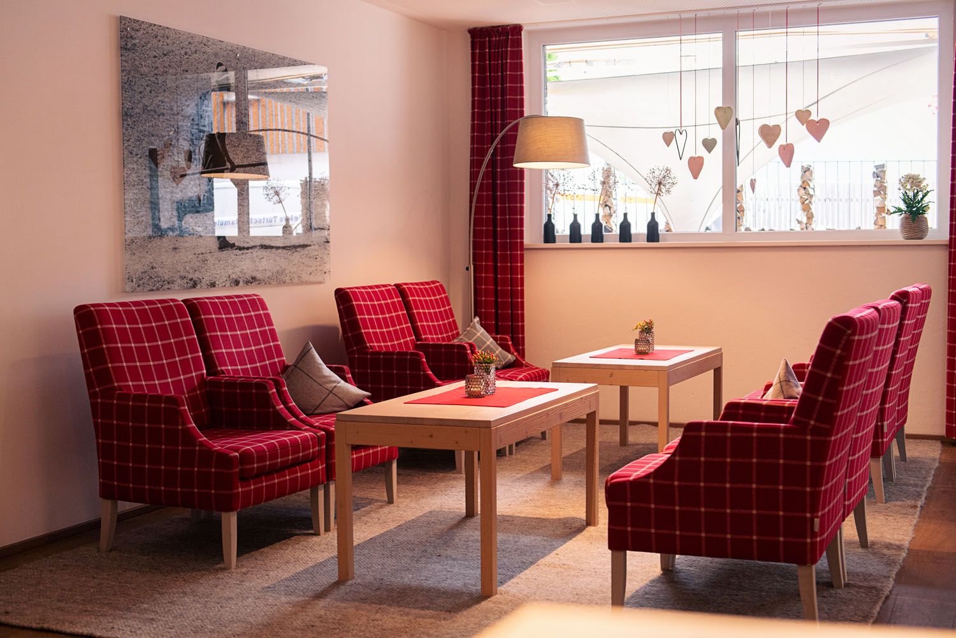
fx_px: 1275
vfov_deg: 28.1
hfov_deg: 41.1
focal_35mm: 48
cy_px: 319
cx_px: 478
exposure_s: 1/100
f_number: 3.5
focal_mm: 48
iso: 800
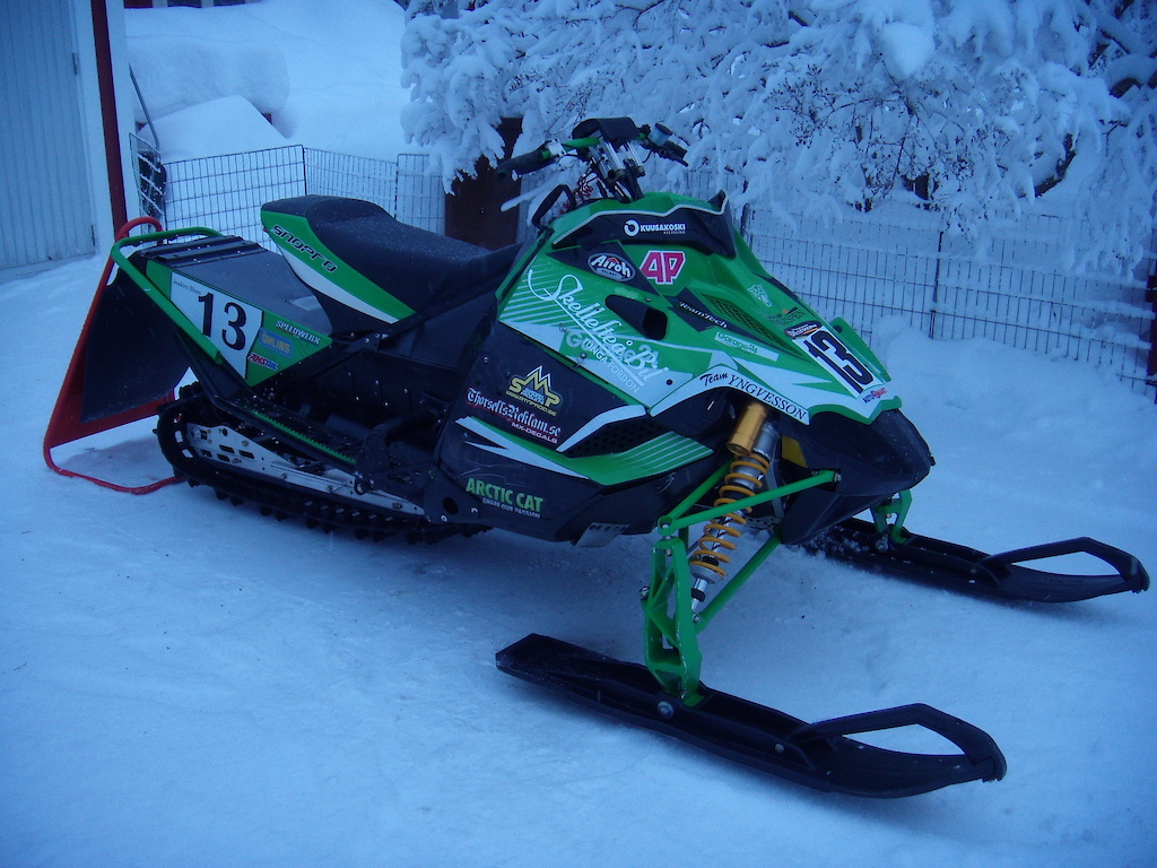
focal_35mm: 38
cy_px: 434
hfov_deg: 49.0
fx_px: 1270
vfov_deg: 37.7
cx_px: 578
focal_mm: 6.4
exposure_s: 1/43.7
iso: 64
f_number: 3.5
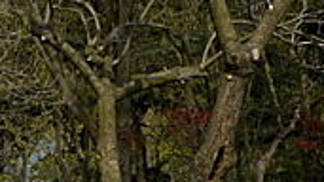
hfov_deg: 7.3
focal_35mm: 287
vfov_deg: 4.2
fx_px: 2465
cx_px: -254
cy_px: 375
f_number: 8
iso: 100
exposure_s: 1/200
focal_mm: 22
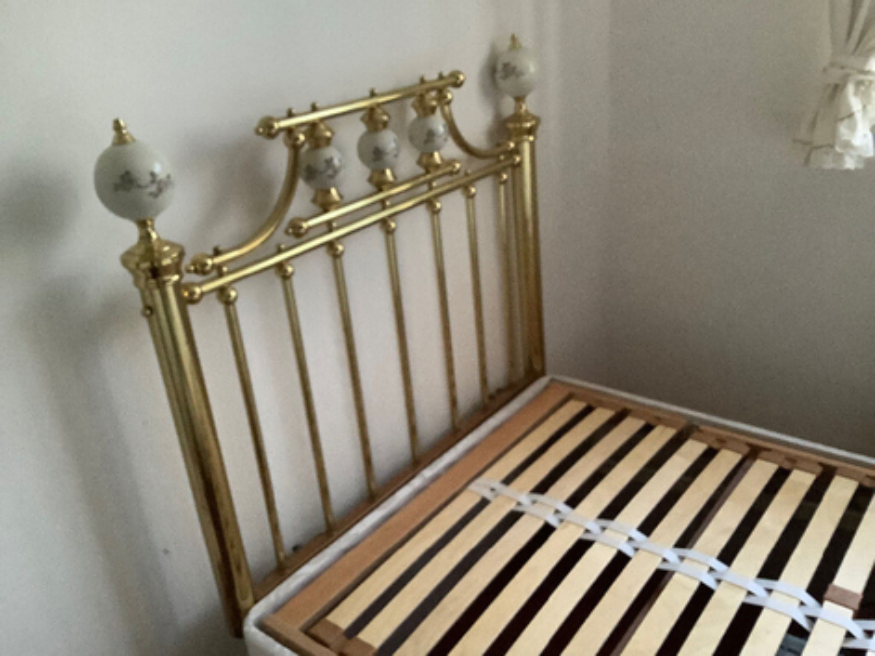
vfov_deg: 45.4
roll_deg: +4.7
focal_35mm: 31
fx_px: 783
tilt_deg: -24.2
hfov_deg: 58.4
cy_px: 328
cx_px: 438
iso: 400
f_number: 2.4
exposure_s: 1/25
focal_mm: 3.3
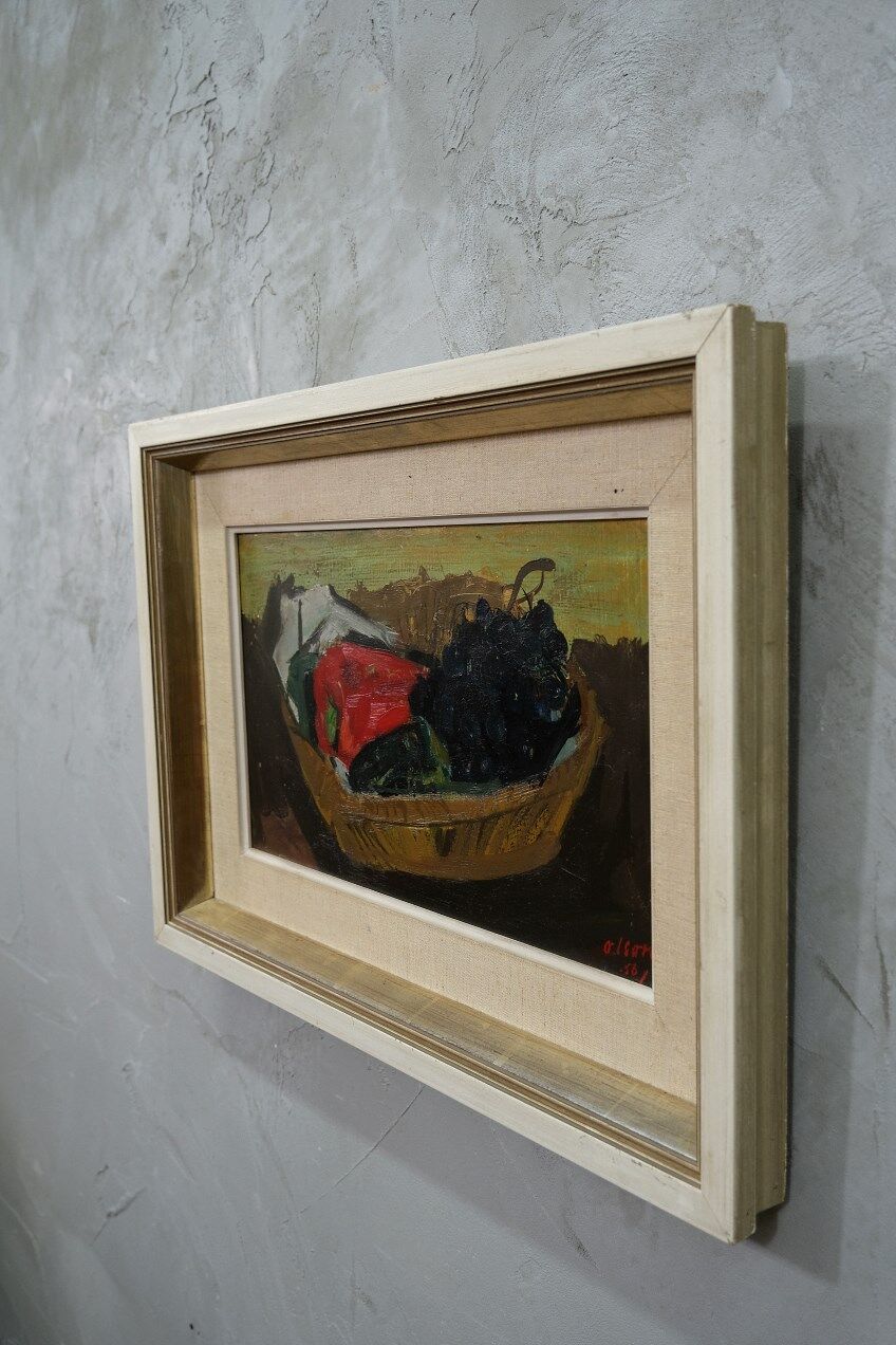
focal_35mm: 32
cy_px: 672
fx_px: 1195
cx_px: 448
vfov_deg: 58.7
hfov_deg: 41.1
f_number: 4
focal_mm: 21.2
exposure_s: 1/30
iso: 500
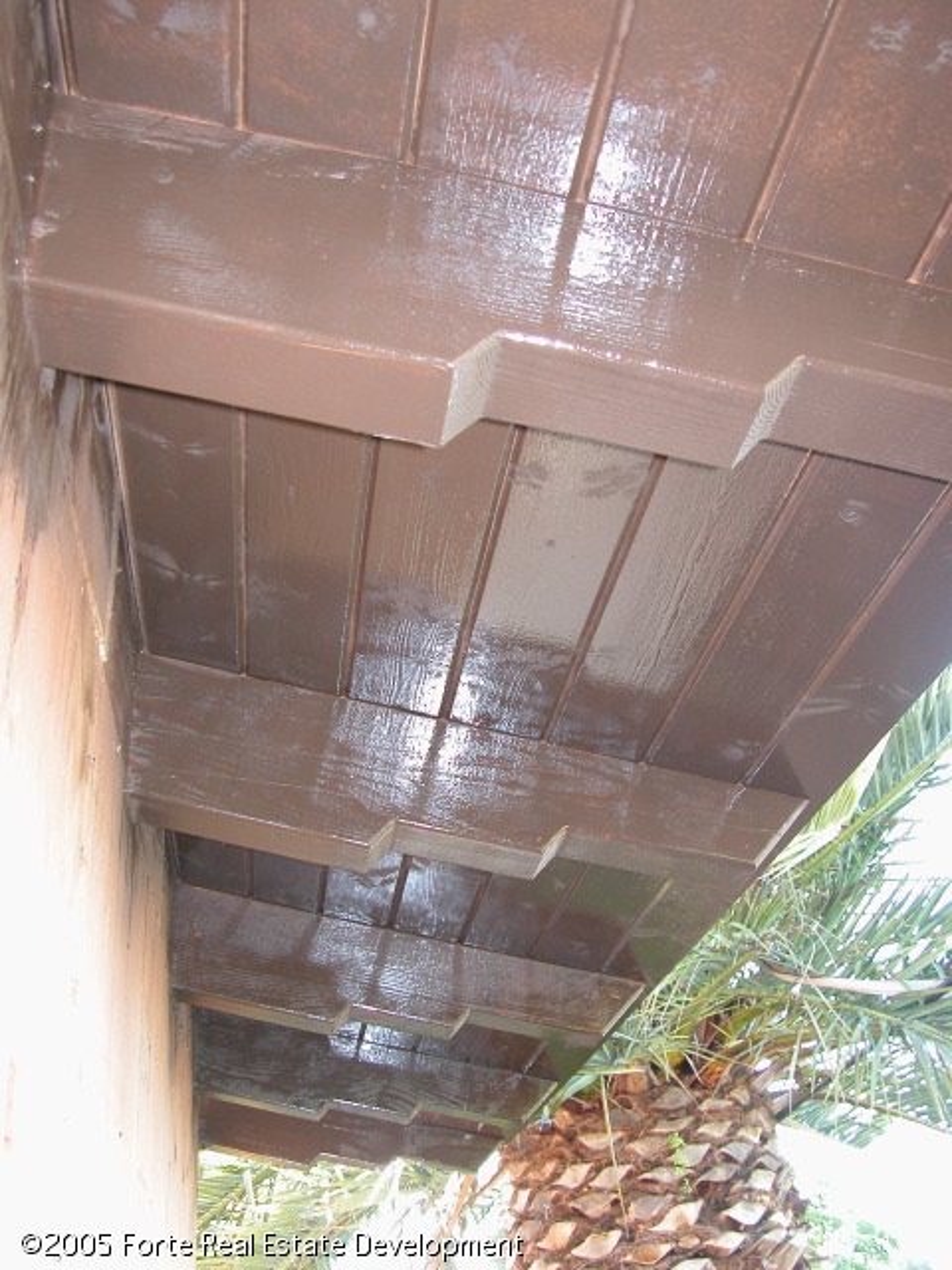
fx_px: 1283
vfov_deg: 52.6
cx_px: 476
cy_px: 635
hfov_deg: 40.7
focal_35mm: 35
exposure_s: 1/30
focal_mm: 8.9
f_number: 2.8
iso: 100
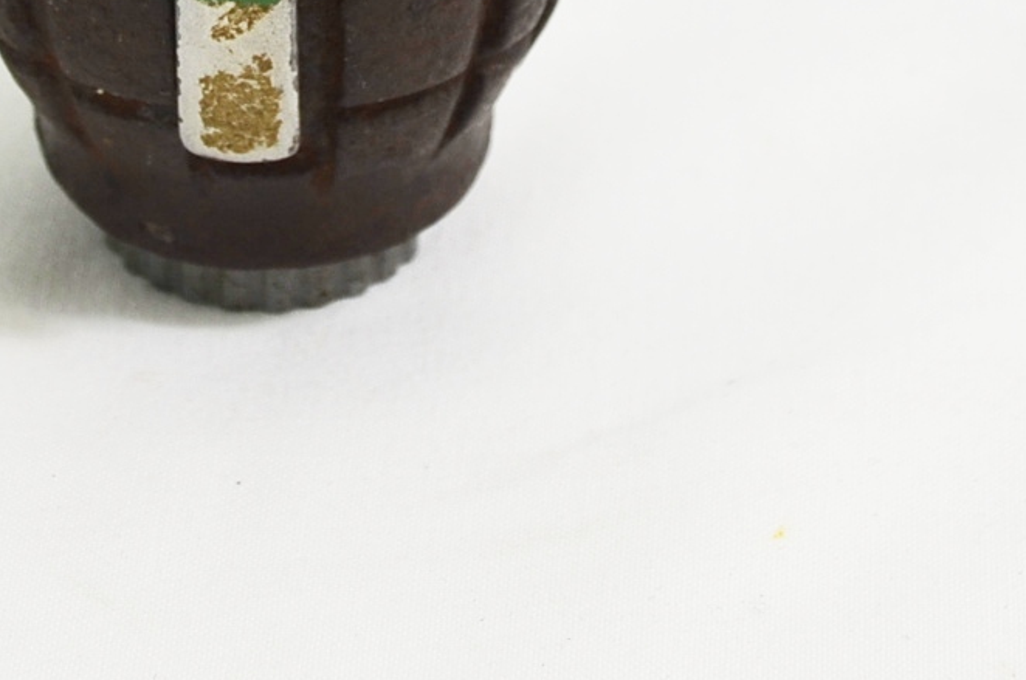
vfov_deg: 6.4
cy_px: -318
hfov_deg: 9.7
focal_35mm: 212
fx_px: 6032
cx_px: 273
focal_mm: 38
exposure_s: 1/125
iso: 200
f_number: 5.6
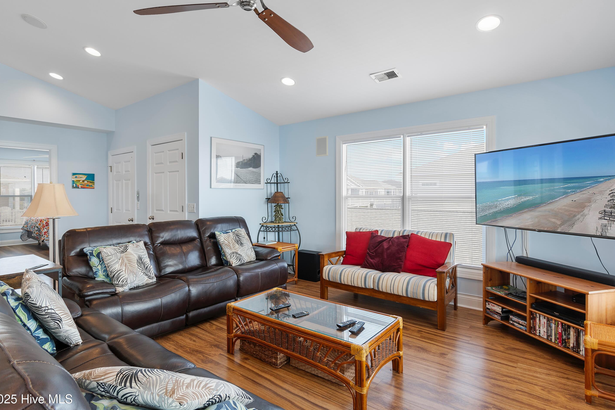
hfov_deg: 86.9
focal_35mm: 19
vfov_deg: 64.6
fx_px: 325
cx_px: 305
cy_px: 203
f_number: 4.8
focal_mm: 12
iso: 100
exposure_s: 1/13
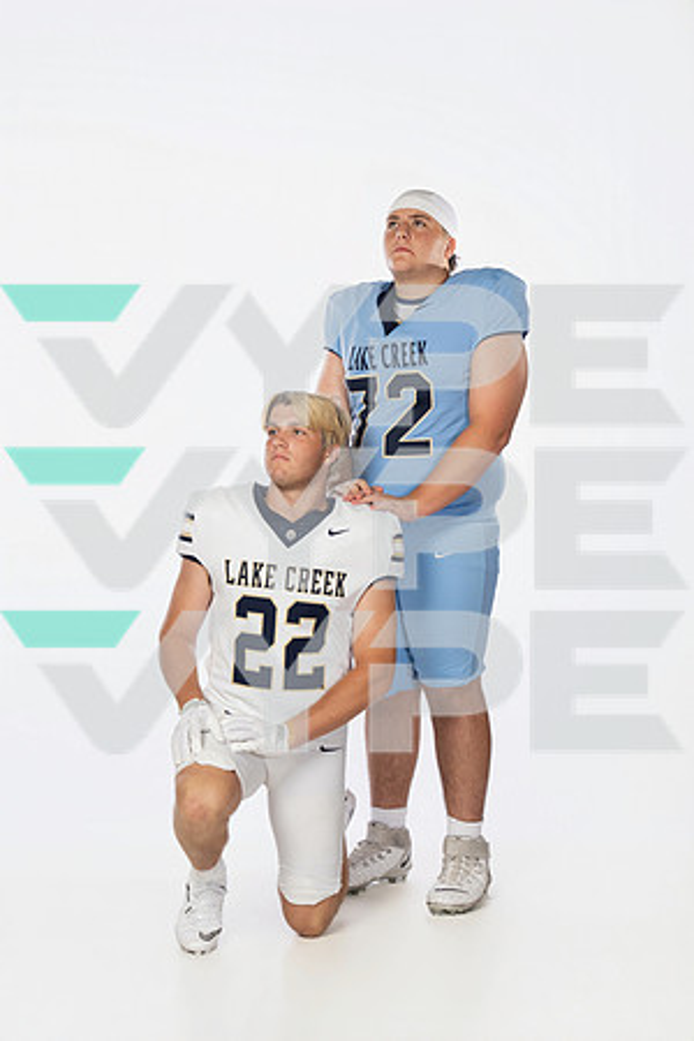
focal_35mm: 70
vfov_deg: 28.8
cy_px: 520
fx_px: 2024
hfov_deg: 19.5
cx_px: 347
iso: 640
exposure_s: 1/250
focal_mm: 70
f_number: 7.1
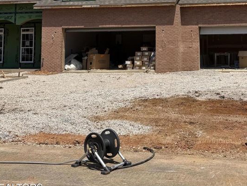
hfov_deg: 39.3
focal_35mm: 46
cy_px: 26
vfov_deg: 30.4
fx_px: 328
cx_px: 204
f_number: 1.78
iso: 80
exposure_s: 1/6173
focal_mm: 6.76
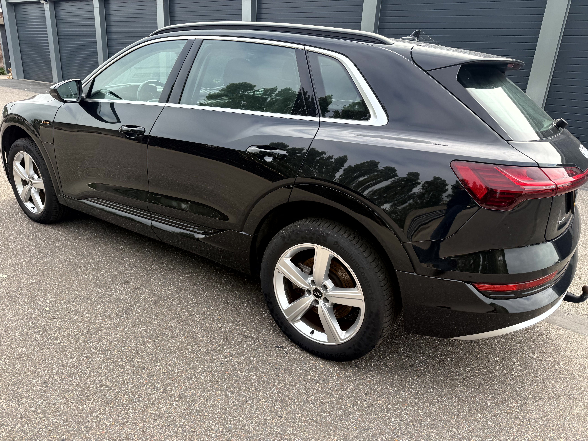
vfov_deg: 56.8
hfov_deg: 71.6
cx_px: 294
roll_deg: -2.0
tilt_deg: -13.7
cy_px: 220
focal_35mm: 24
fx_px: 408
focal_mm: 6.76
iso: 100
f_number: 1.78
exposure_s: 1/1046
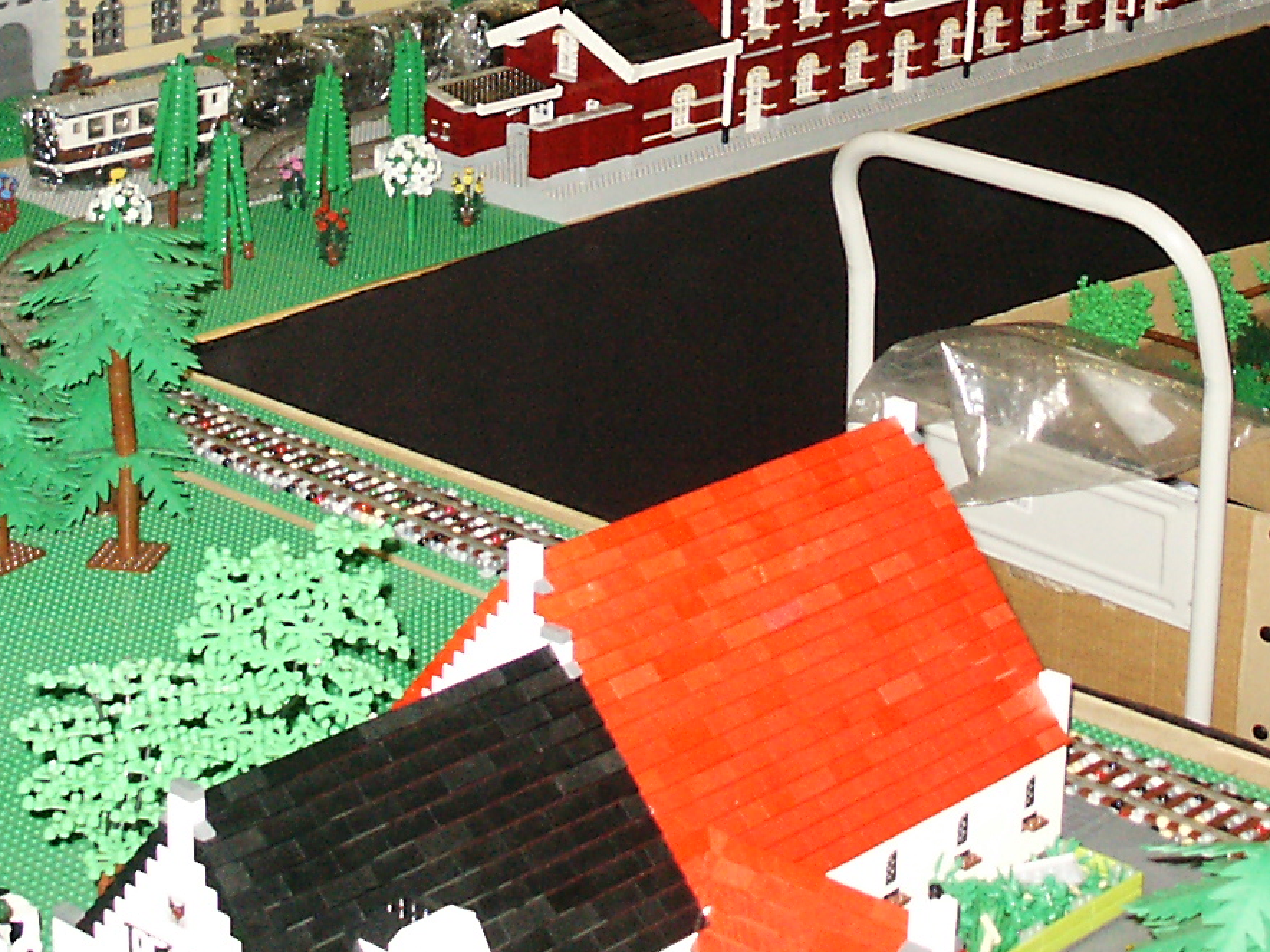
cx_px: 657
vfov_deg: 15.9
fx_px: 3302
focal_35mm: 90
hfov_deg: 21.8
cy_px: -139
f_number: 3
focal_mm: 7.2
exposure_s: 1/45
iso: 200
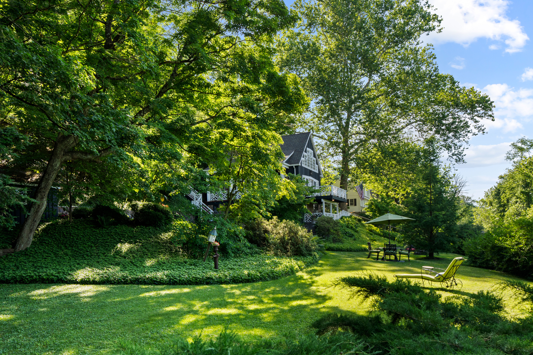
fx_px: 385
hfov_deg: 69.4
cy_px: 167
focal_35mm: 26
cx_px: 269
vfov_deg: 49.5
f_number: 9
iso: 500
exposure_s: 1/60
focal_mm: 24
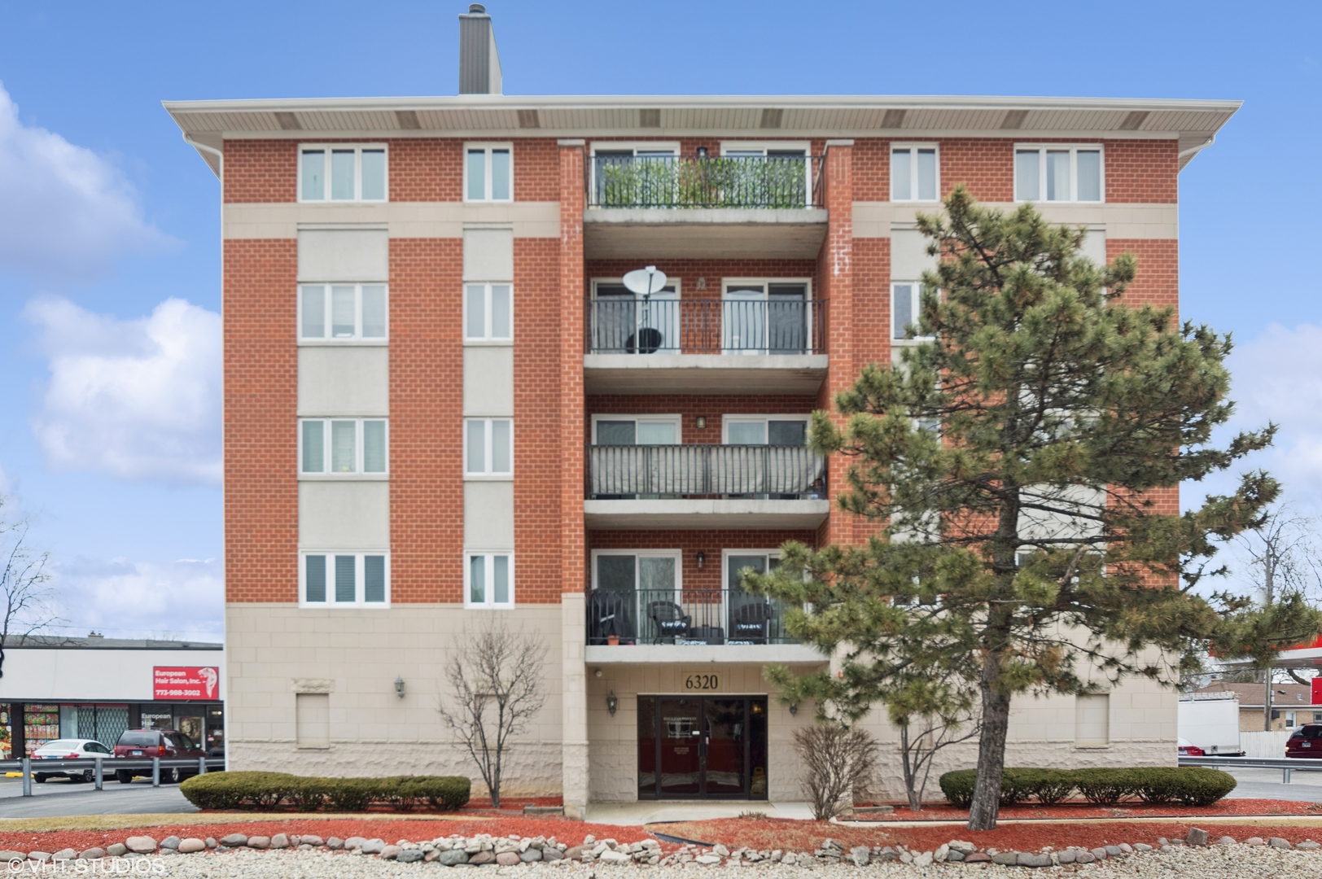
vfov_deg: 42.3
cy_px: 440
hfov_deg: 60.3
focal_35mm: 31
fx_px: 1137
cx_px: 661
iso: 200
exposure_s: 1/60
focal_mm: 20.63
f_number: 11
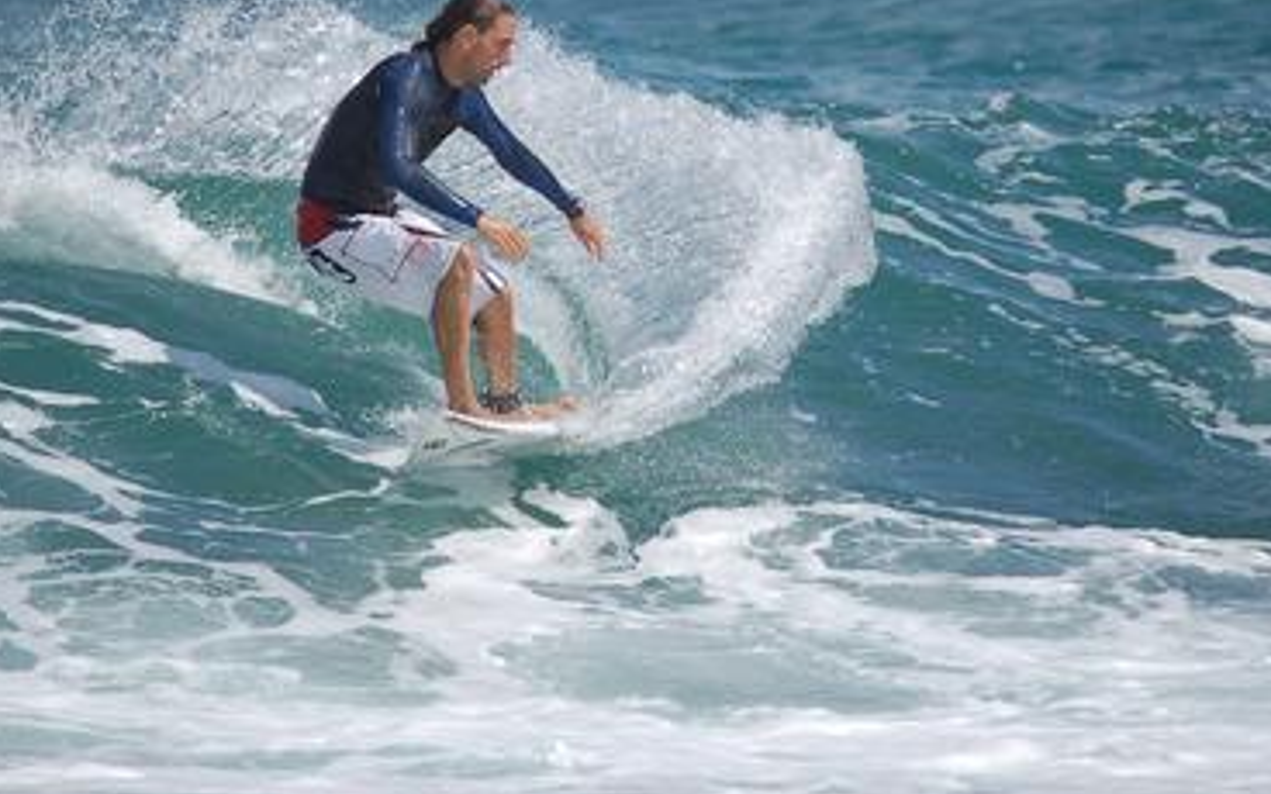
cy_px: 209
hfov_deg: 5.0
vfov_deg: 3.1
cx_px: 596
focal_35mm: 422
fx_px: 14609
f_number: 5.6
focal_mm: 185
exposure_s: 1/1250
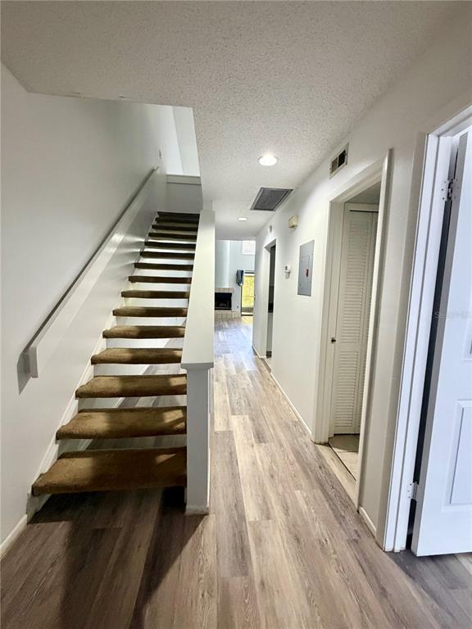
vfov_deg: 102.1
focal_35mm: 14
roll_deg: -1.5
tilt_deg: -5.6
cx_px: 236
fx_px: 255
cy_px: 314
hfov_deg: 85.7
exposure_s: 1/60
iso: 500
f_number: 2.2
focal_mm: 2.22
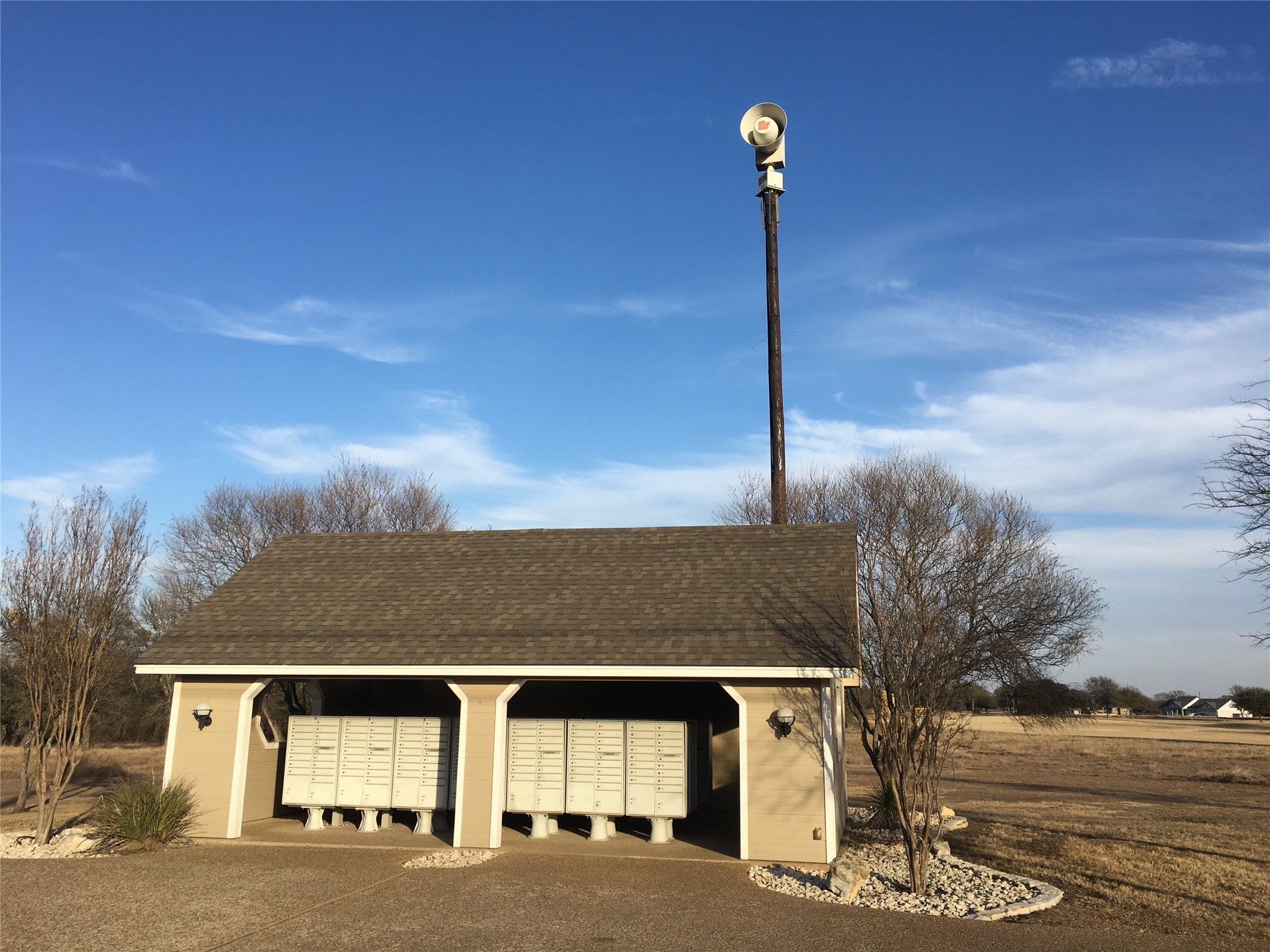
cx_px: 635
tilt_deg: +12.3
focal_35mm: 29
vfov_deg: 48.2
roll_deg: -1.2
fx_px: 1064
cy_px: 476
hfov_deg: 61.7
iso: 25
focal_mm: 4.15
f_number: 2.2
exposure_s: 1/1183
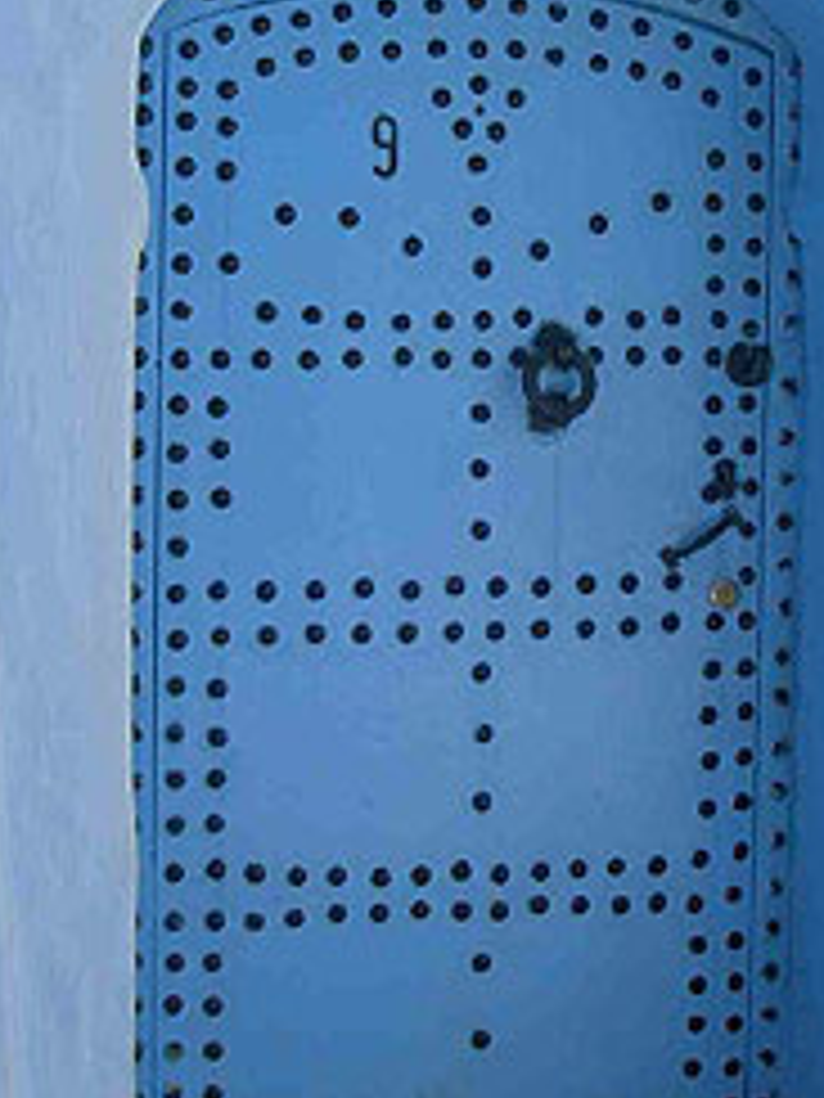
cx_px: 603
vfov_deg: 24.0
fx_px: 2571
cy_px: 364
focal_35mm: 81
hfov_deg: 18.1
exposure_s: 1/250
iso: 50
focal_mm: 7.8
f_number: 4.8
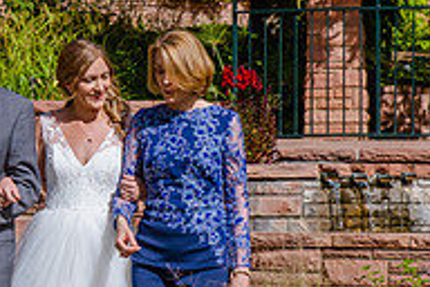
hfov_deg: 7.0
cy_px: 166
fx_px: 3511
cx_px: 60
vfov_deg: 4.7
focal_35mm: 294
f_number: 9
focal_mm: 82
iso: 200
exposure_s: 1/400
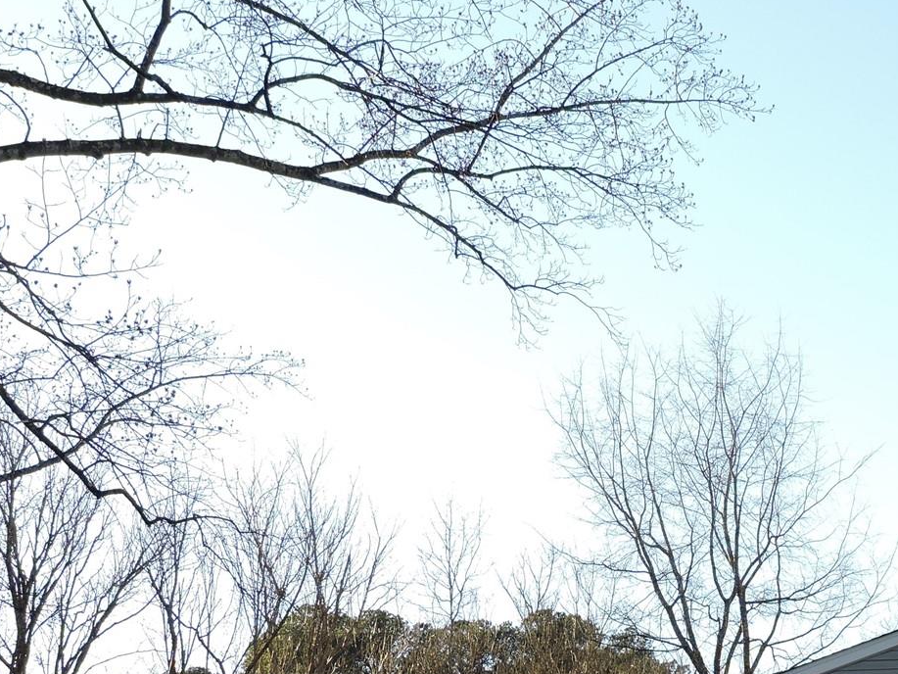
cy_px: 714
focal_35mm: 96
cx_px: 598
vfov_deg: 15.1
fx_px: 2491
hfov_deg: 20.4
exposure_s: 1/320
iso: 100
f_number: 3.4
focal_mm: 7.7
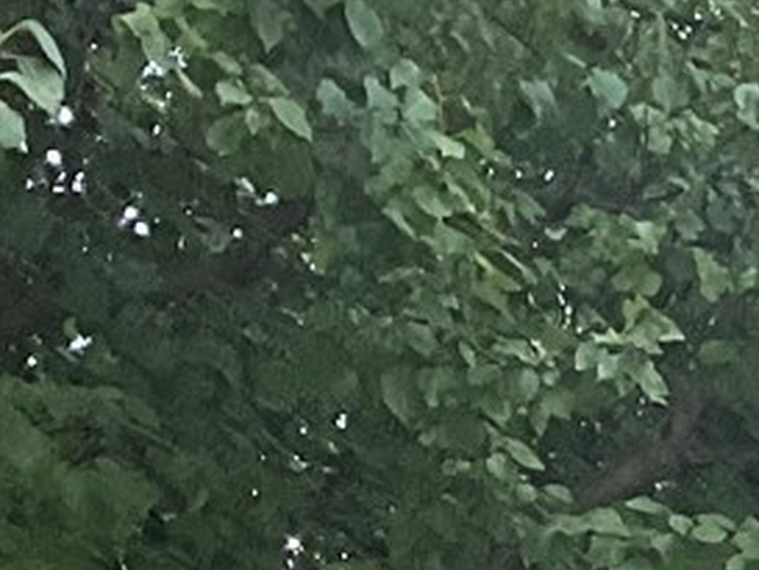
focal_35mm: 204
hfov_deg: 8.5
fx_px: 4475
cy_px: 1974
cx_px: 2105
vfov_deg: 6.4
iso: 16
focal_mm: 3
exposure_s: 1/469
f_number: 1.8
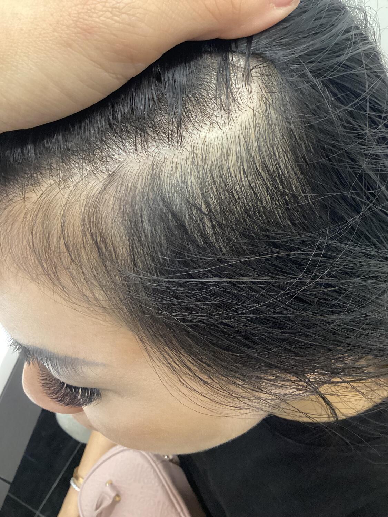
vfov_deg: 58.4
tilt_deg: -51.9
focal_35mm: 31
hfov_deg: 45.4
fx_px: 463
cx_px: 194
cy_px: 258
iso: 400
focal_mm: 3.3
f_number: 2.4
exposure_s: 1/40
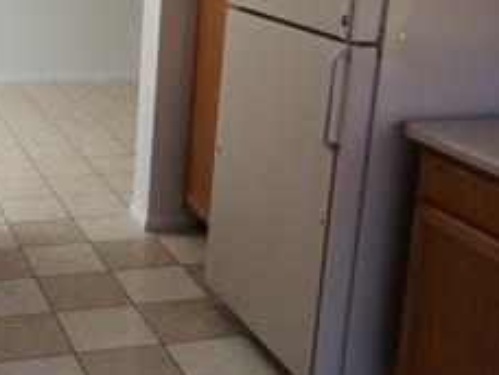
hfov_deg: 30.8
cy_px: 94
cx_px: 92
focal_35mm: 61
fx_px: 879
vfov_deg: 23.8
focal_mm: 4.15
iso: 32
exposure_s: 1/130
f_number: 2.2
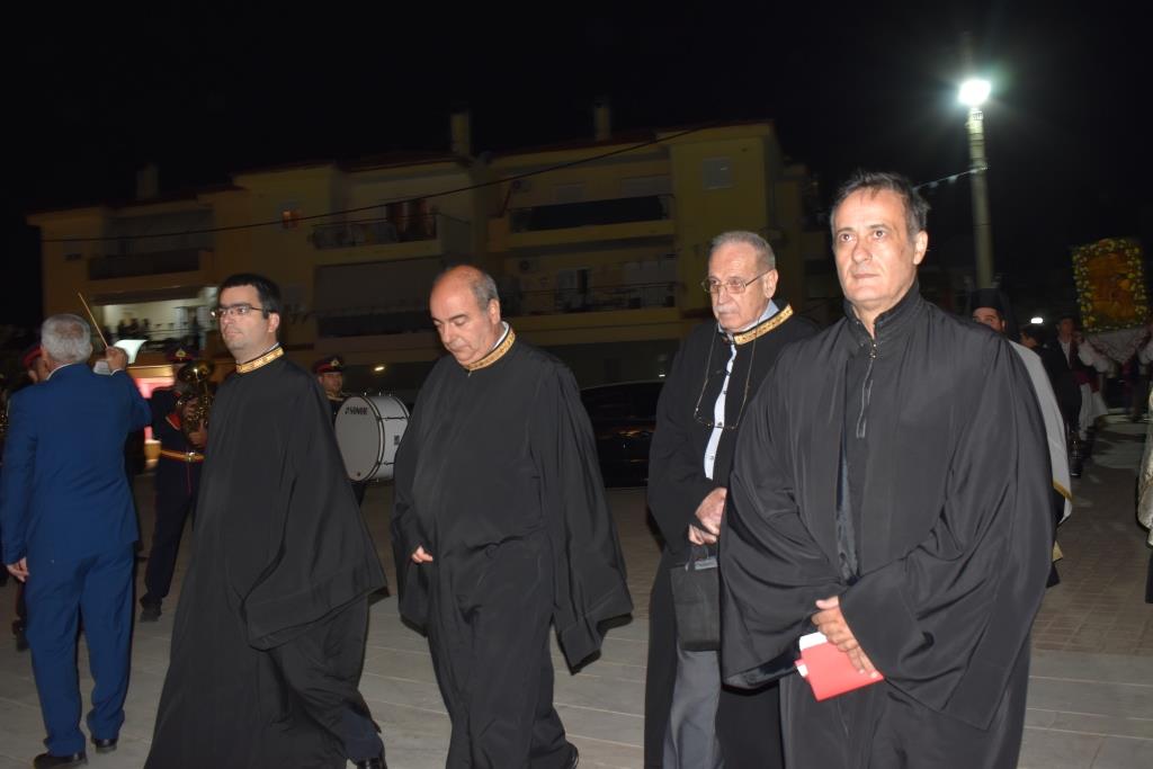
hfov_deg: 59.5
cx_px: 576
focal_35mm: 32
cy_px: 384
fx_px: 1009
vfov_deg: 41.7
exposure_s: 1/30
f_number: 5.6
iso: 800
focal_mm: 21
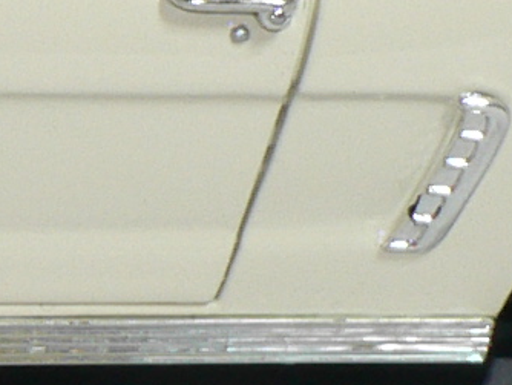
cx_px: -130
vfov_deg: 3.3
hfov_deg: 4.4
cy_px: 37
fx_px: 6690
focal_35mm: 452
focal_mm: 9.8
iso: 80
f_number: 3.2
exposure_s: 1/60
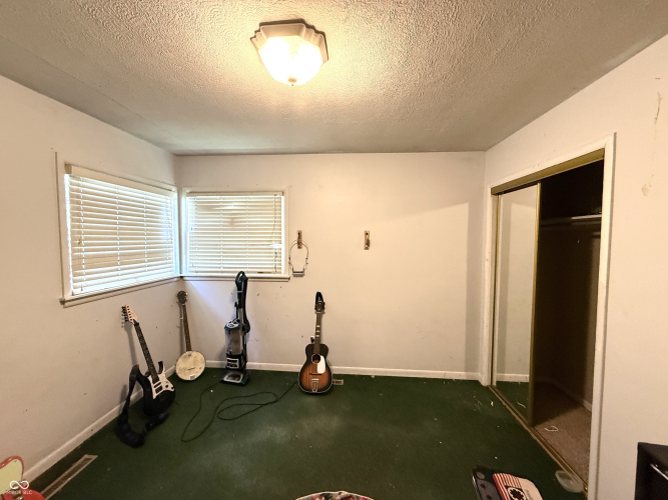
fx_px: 270
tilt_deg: +0.5
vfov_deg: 85.7
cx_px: 334
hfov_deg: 102.1
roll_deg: -0.3
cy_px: 250
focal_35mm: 14
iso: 320
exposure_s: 1/60
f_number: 2.2
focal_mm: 2.22
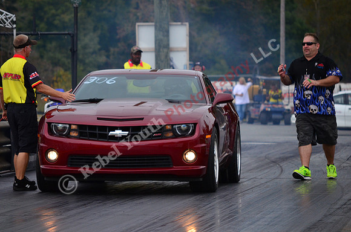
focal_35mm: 262
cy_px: 116
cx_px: 176
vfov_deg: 5.2
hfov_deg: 7.9
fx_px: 2554
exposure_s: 1/2500
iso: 1000
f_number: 6.3
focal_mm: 175
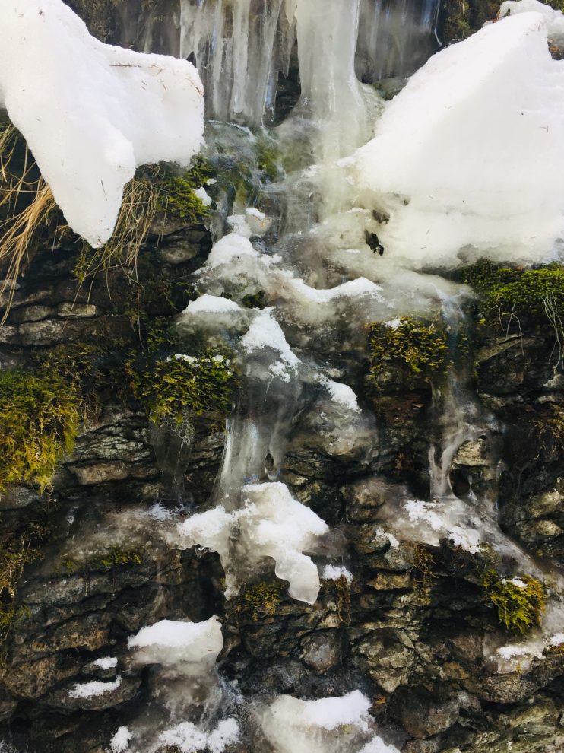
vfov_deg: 60.0
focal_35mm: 30
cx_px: 280
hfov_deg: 46.8
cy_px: 365
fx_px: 652
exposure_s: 1/100
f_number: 2.2
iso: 32
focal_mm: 4.15
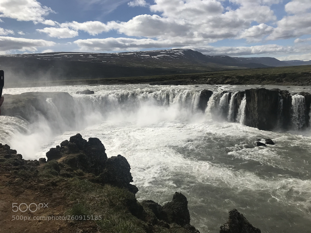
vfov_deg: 49.7
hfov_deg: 63.4
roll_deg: +3.0
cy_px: 116
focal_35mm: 28
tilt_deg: -7.8
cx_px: 156
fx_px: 252
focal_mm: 3.99
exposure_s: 1/8000
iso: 25
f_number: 1.8
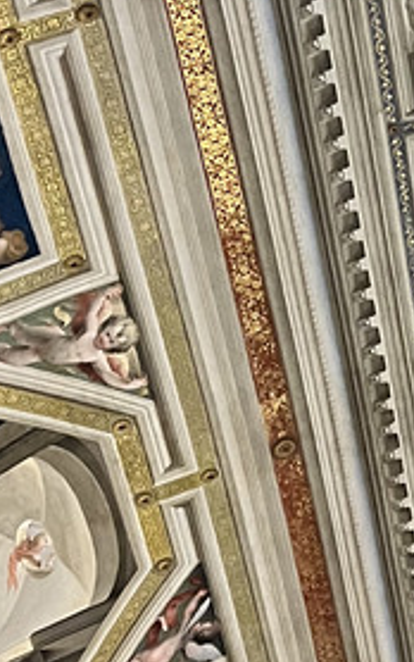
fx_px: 2146
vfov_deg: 17.5
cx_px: 659
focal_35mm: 119
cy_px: 307
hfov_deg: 10.6
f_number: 1.5
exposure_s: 1/33
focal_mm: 5.7
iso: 500
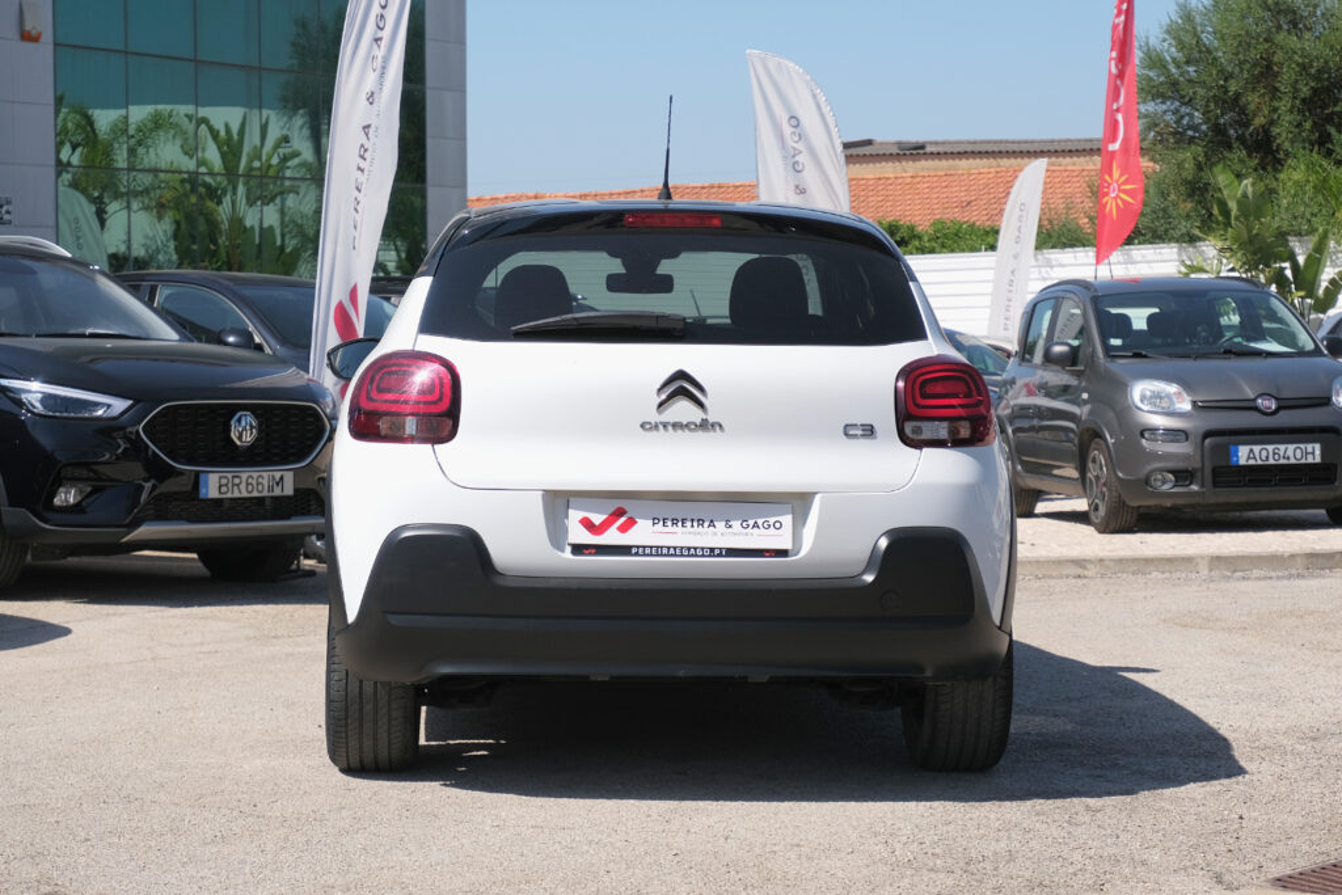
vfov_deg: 20.0
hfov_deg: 29.7
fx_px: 2535
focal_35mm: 68
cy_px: 448
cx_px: 671
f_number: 5.6
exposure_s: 1/1000
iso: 160
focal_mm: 45
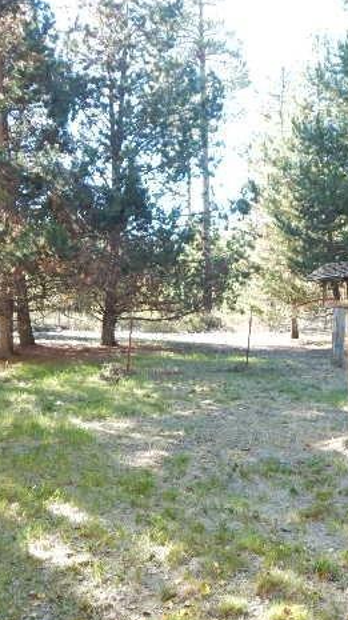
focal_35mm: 33
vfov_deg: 59.5
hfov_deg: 35.3
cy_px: 316
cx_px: 227
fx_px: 542
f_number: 3
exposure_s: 1/100
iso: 125
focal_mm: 4
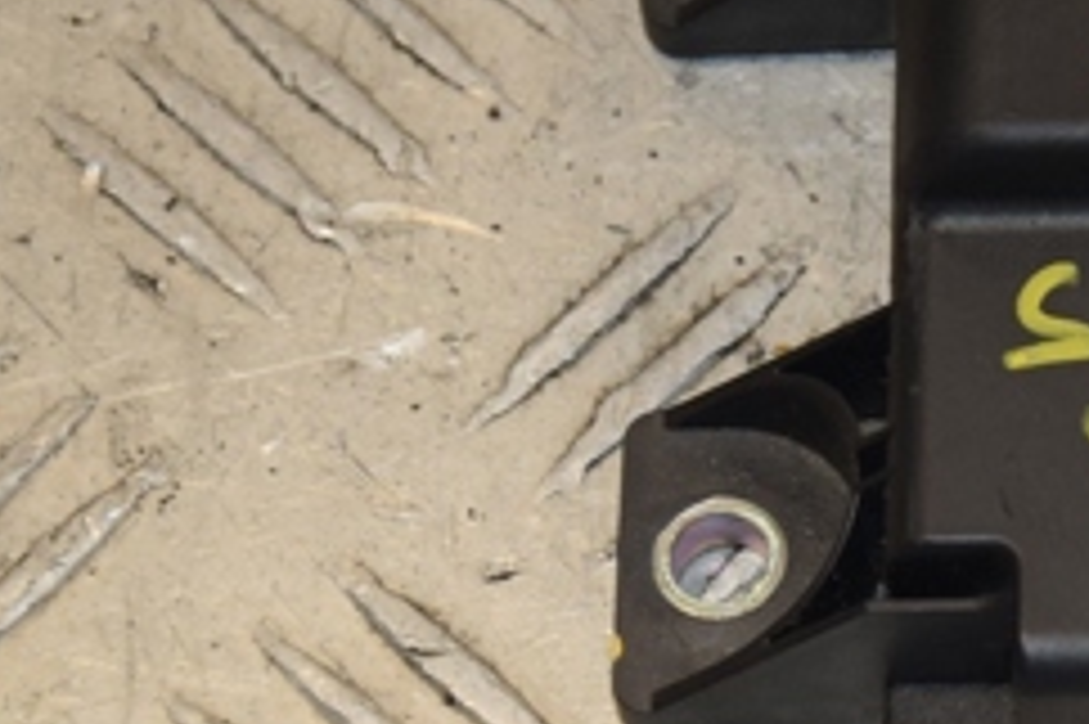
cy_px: 274
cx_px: 1364
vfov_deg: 4.3
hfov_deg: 6.4
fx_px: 9613
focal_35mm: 318
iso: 800
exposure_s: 1/200
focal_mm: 80
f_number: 7.1
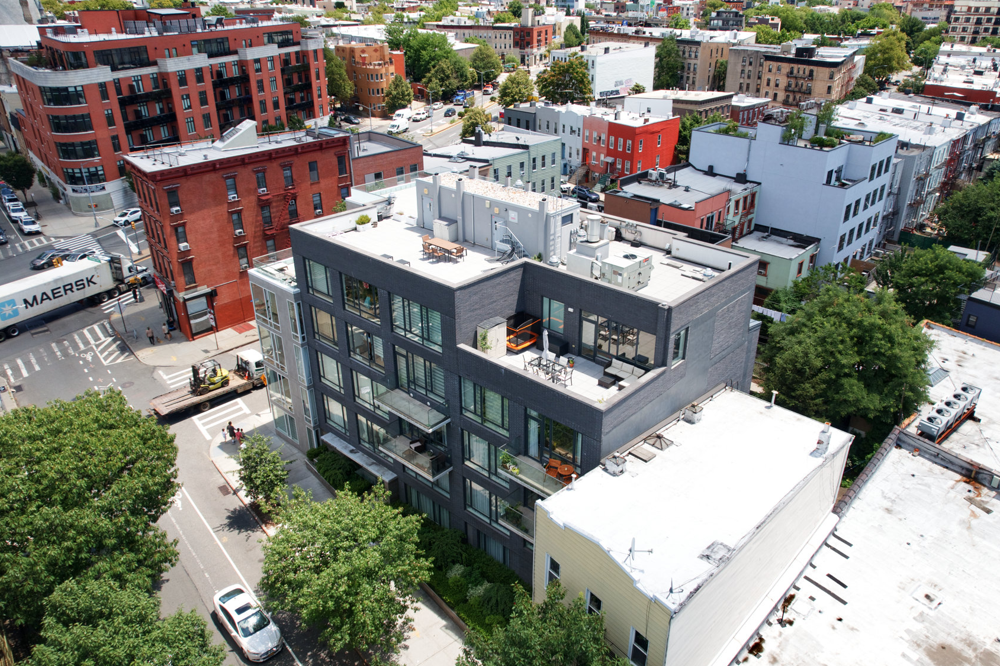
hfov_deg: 71.5
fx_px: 694
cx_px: 528
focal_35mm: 25
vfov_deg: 51.3
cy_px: 336
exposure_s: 1/120
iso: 100
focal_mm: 8.4
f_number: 2.8
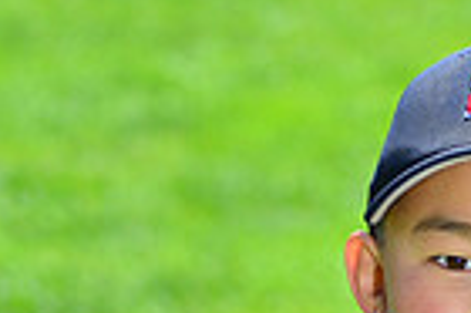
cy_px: 500
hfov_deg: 3.4
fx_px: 7867
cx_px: 434
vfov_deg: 2.3
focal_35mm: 602
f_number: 8
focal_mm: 145
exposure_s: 1/200
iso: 200
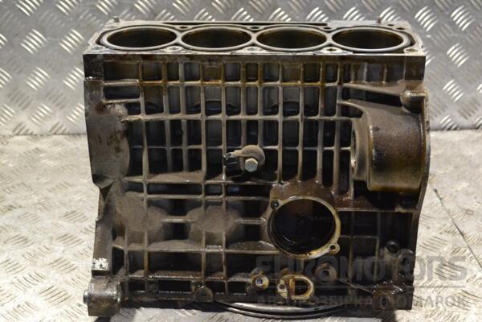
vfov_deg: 23.8
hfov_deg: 35.1
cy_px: 161
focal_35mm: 57
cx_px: 241
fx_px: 763
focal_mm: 38
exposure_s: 1/200
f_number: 7.1
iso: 3200
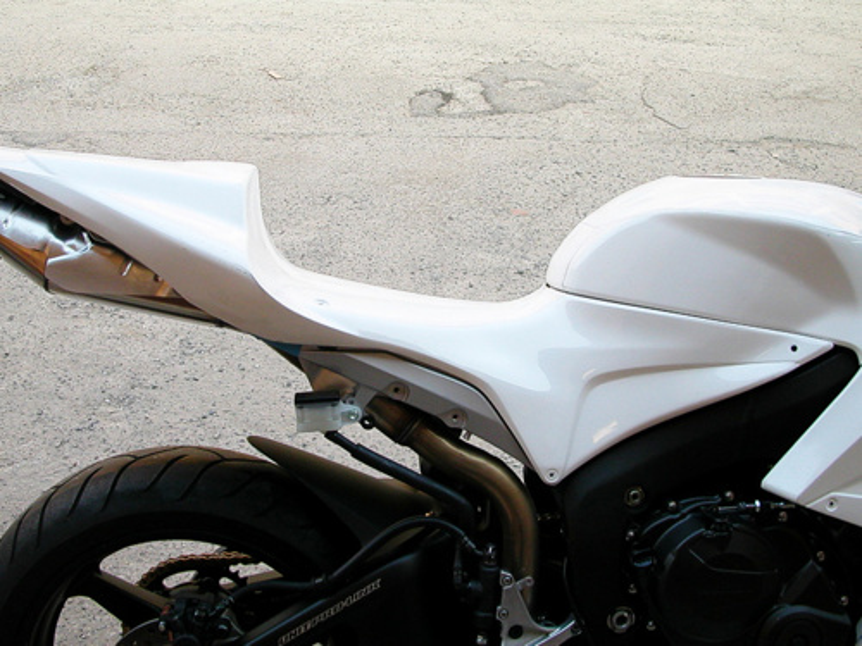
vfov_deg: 38.7
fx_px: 921
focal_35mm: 37
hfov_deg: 50.1
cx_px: 431
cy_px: 323
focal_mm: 5.6
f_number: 2.7
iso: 100
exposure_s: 1/89.1
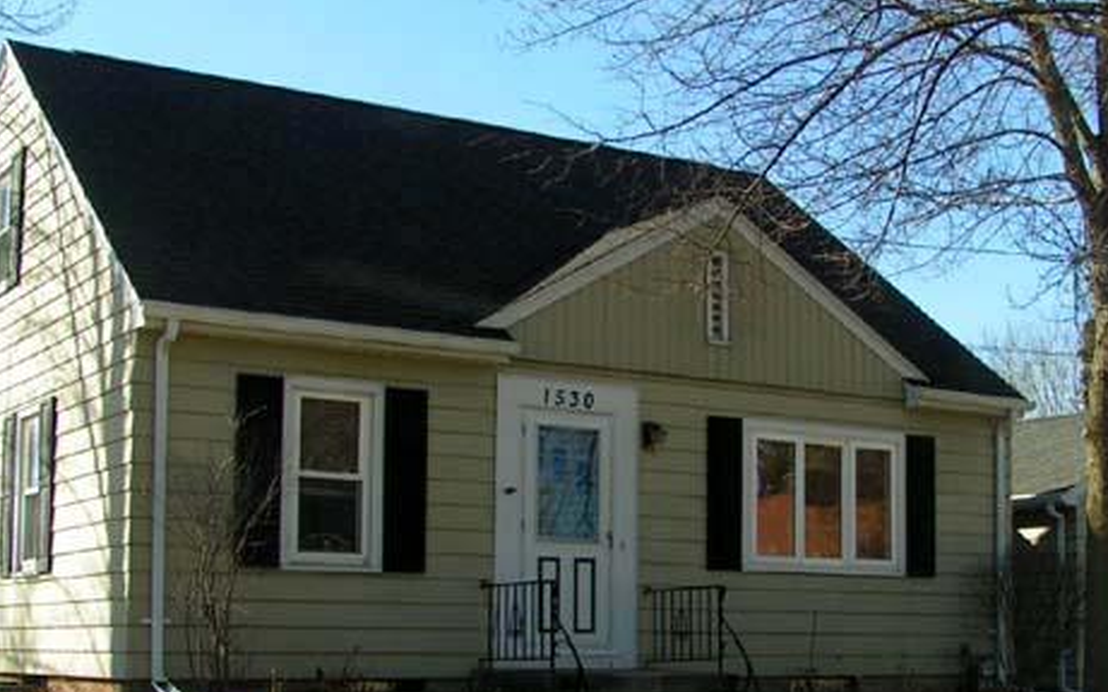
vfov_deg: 21.8
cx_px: 636
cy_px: 526
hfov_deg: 34.5
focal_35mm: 59
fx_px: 1781
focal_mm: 5.8
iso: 50
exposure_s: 1/200
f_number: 5.6
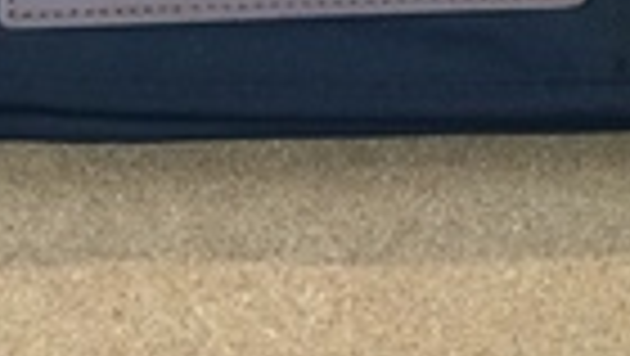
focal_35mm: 145
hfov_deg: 13.9
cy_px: -433
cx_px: 927
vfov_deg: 7.9
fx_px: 2424
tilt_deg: -81.2
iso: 64
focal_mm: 3.3
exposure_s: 1/30
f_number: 2.4
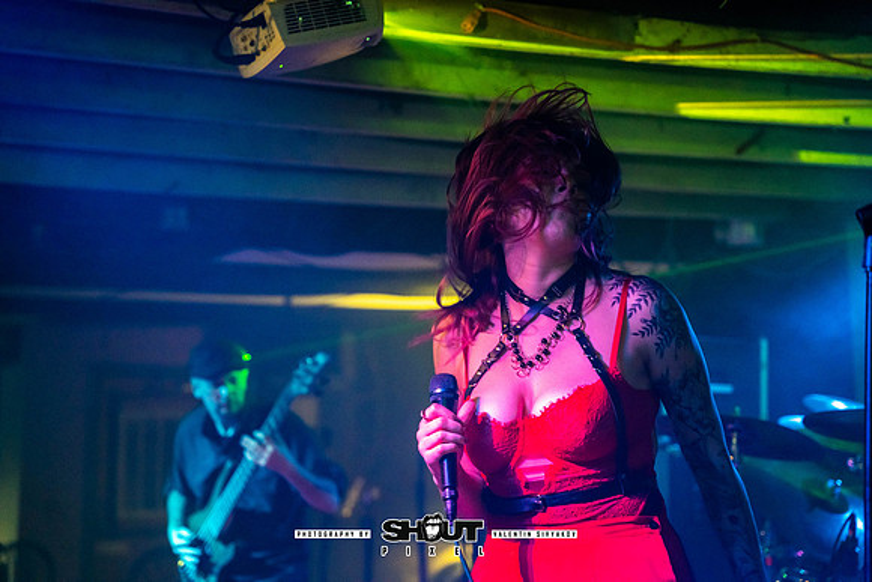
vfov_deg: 19.5
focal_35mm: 70
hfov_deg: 28.8
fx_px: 1696
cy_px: 291
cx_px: 436
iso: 3200
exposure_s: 1/250
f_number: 2.8
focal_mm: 70
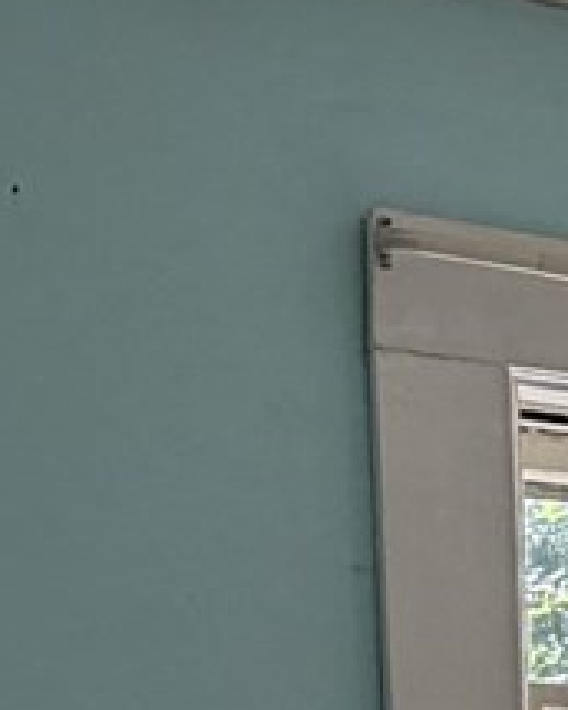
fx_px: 2732
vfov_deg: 13.3
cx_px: 1417
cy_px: 1275
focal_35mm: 130
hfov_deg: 10.2
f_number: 2.2
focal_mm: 2.22
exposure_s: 1/121
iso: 64
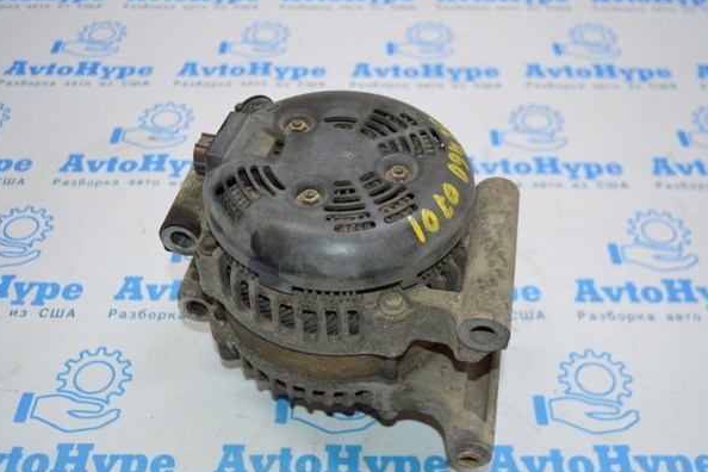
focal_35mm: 42
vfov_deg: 31.9
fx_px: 826
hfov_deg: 46.4
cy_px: 243
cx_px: 355
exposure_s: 1/80
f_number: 4
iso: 400
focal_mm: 26
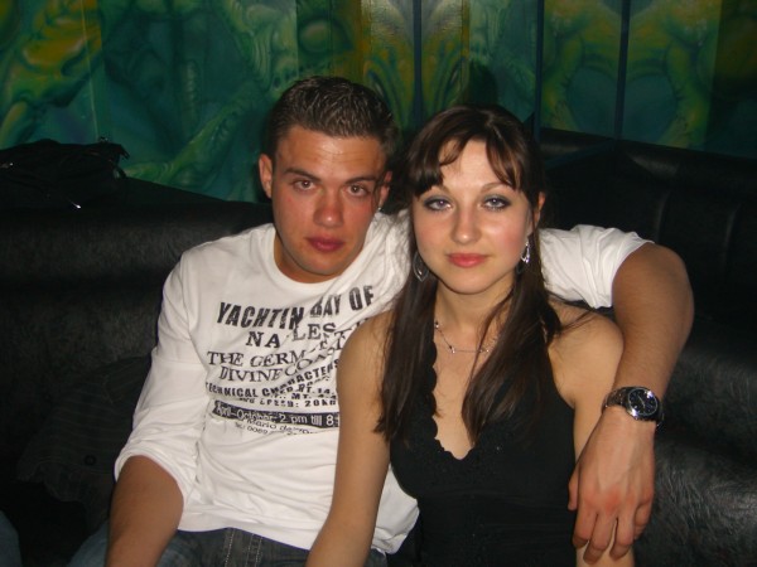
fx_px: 831
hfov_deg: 49.0
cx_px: 378
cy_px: 284
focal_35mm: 38
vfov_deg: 37.7
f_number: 2.8
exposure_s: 1/60
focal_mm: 7.9
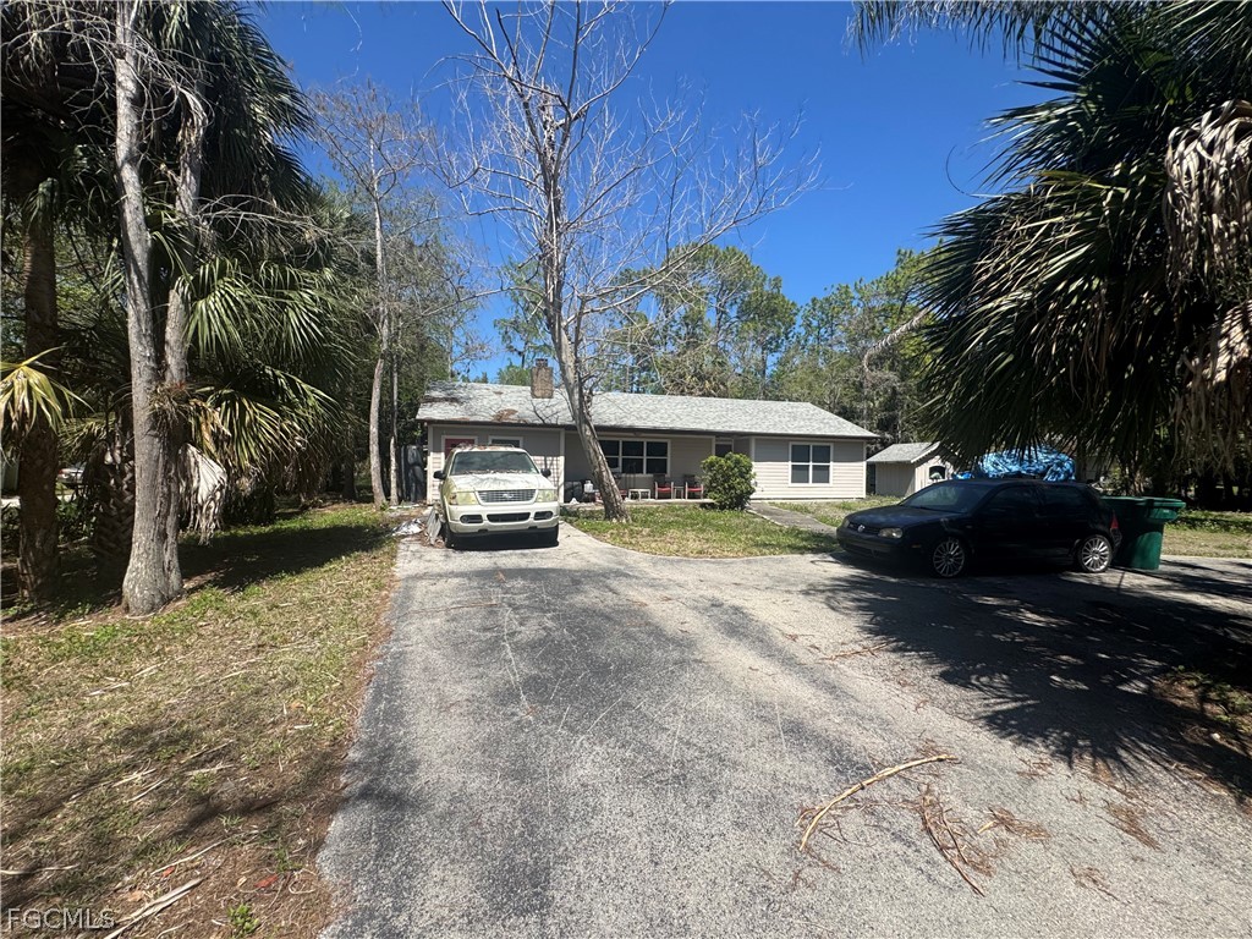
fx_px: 506
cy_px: 470
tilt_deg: -1.1
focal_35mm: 14
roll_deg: -0.1
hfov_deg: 102.1
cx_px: 626
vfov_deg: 85.7
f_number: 2.2
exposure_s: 1/1880
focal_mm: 2.22
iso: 50
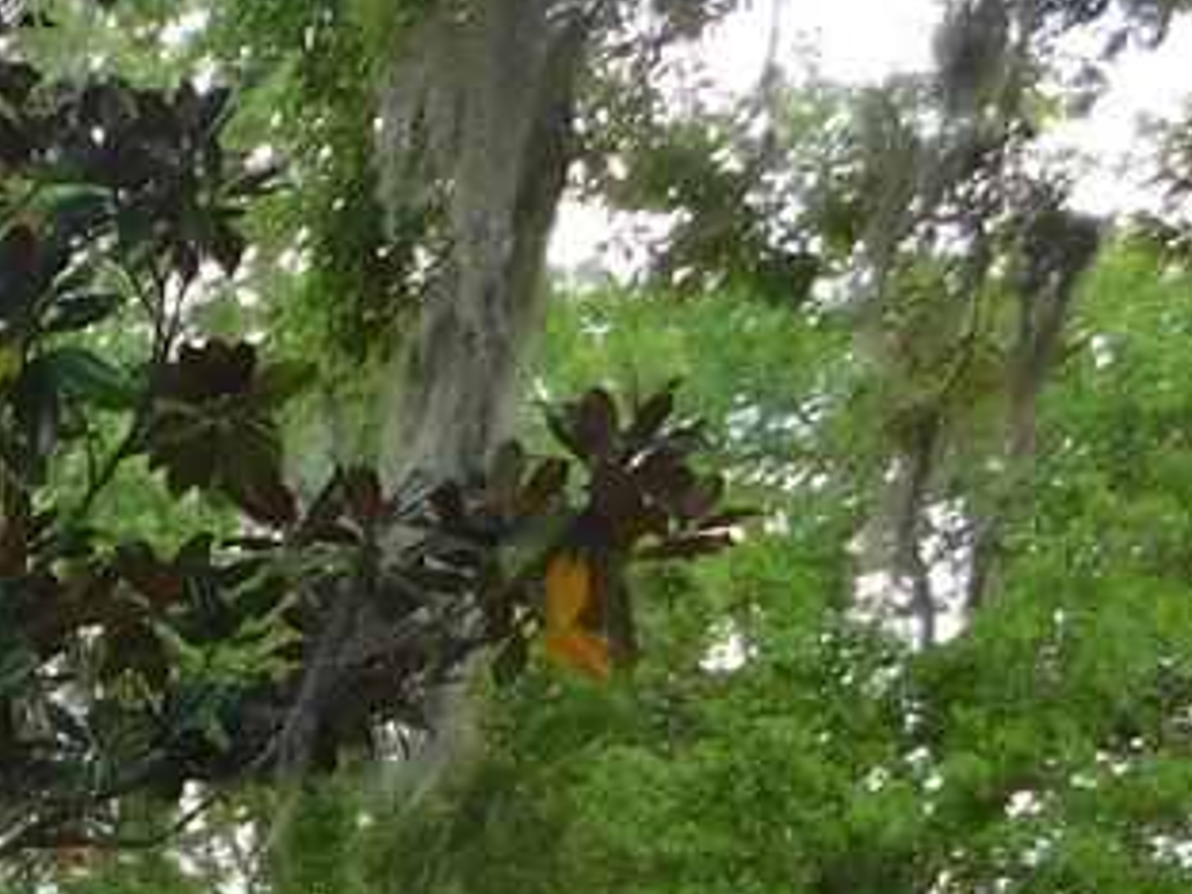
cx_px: -1043
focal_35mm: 118
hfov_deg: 14.4
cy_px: 1891
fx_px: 4063
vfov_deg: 11.2
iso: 125
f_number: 3
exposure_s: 1/320
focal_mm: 4
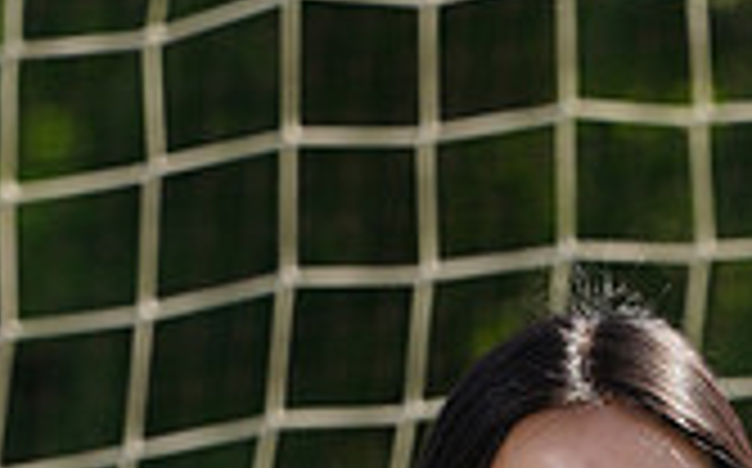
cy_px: 1107
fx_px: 24609
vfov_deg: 1.1
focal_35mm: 1202
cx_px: 459
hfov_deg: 1.8
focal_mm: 339
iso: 200
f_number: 11
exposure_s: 1/250
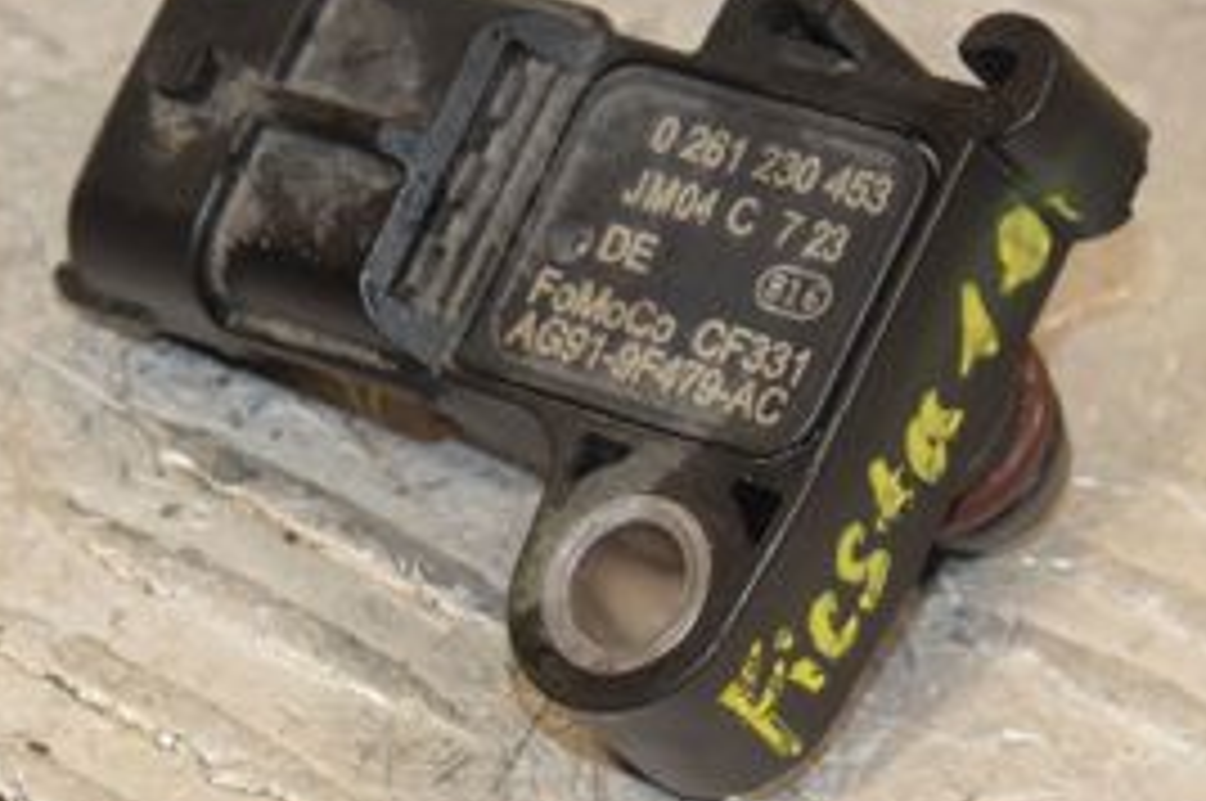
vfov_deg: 4.8
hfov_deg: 7.2
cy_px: 464
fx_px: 9603
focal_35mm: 287
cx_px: 608
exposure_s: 1/200
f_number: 9
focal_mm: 80
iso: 1600
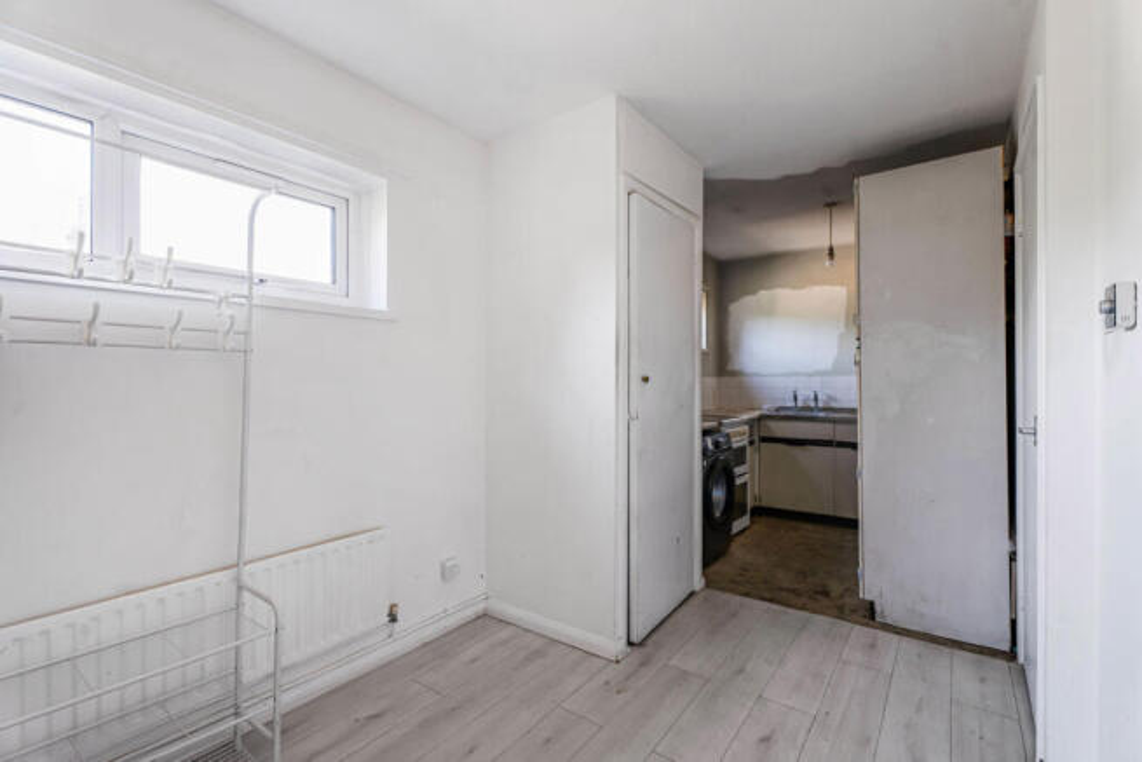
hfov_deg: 96.7
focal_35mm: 16
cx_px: 571
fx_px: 508
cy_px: 381
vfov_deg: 73.8
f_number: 8
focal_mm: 16
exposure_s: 1/10
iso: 100
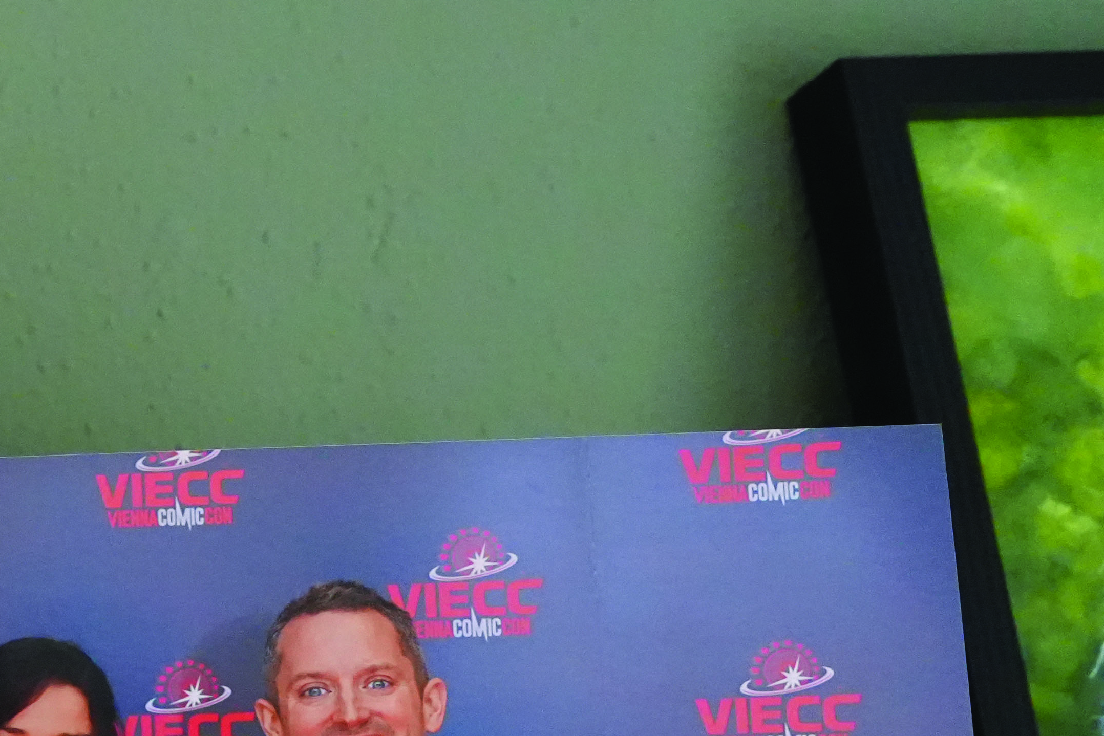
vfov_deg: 11.7
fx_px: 3588
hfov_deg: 15.8
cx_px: -659
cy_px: 549
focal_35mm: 117
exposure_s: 1/125
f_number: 6.3
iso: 8000
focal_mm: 36
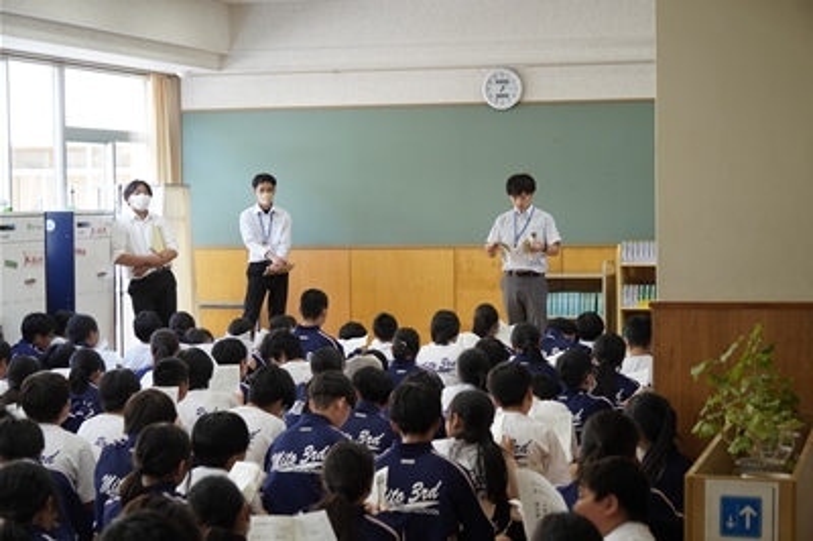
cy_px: 270
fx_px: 1862
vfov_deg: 16.5
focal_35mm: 82
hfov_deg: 24.6
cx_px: 406
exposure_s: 1/100
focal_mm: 55
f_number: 4.5
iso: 400
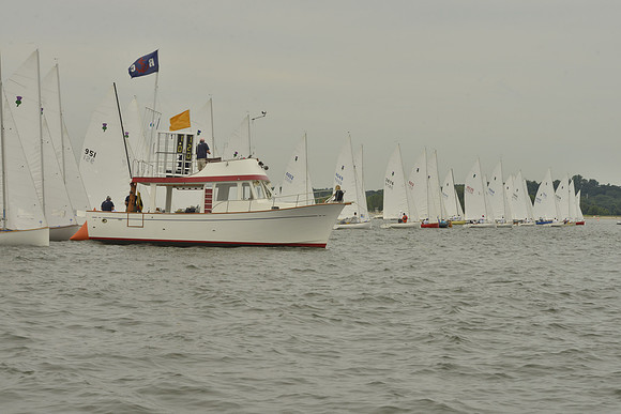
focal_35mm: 85
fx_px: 1467
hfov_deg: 23.9
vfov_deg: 16.1
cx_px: 310
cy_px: 207
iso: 400
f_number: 13
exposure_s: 1/800
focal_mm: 85
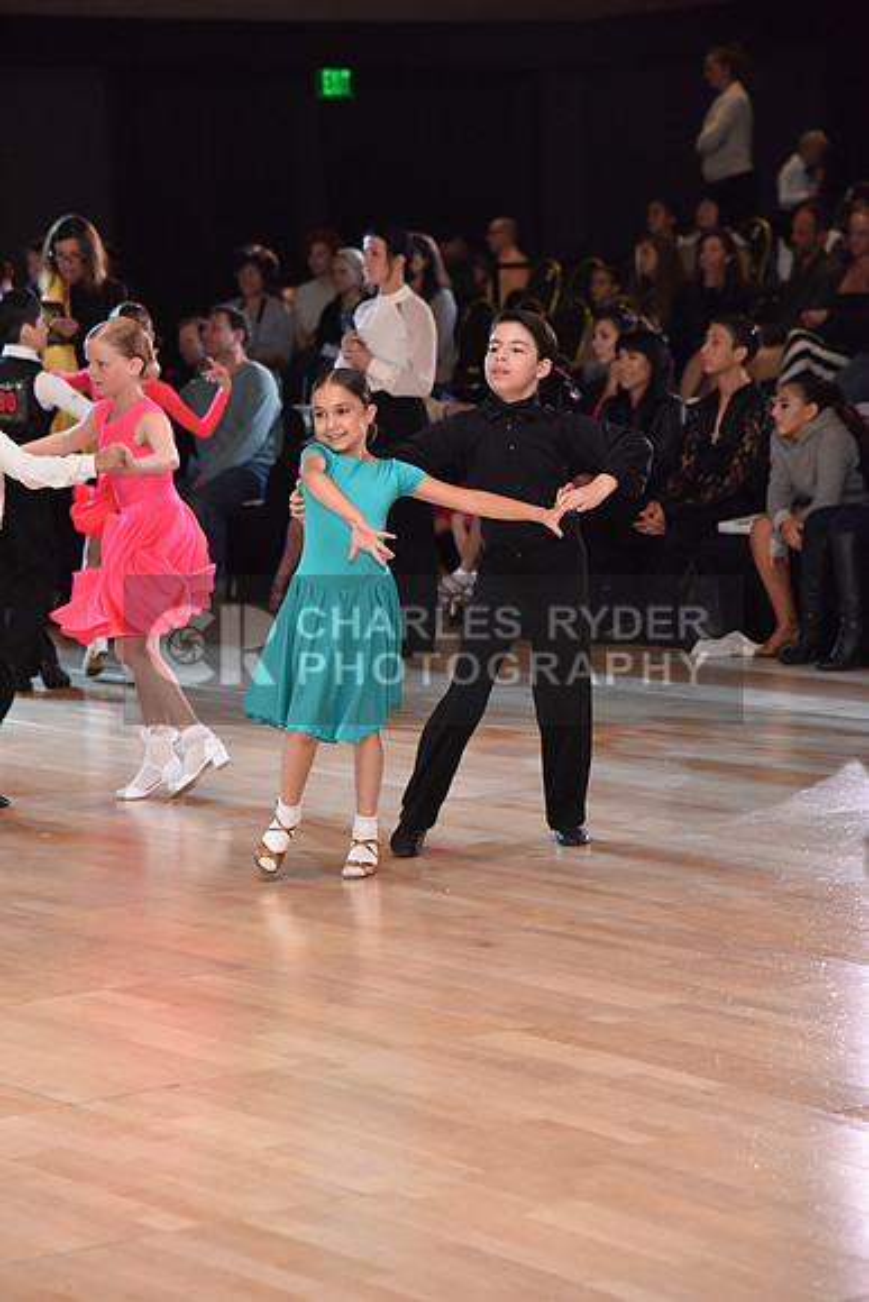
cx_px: 434
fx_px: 4342
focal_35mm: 120
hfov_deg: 11.4
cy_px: 651
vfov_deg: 17.1
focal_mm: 120
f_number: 5
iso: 1600
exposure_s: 1/250
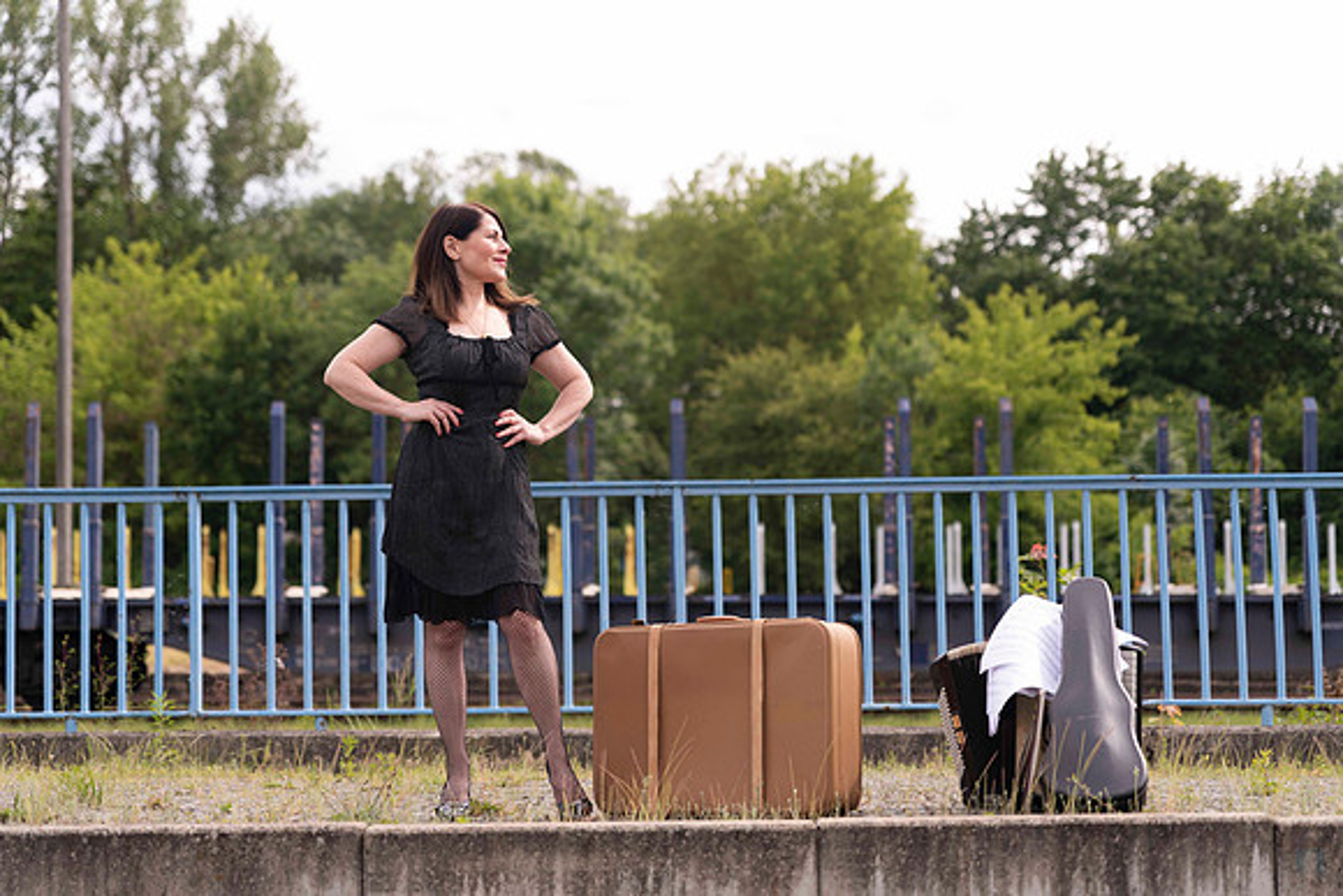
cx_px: 672
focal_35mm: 72
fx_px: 2698
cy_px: 448
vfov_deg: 18.9
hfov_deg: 27.9
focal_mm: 70
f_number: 2.8
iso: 64
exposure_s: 1/400
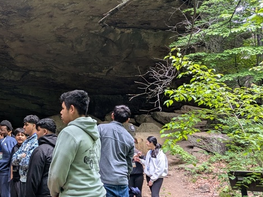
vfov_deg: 40.7
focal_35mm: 35
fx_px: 266
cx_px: 22
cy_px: 93
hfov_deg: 46.9
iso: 58
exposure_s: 1/60
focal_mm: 2.35
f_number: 2.2
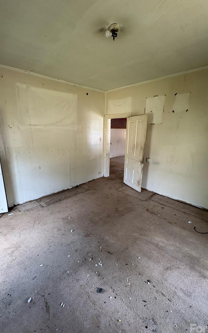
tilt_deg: -16.2
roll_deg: -0.1
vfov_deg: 97.8
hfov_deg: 71.1
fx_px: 145
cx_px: 97
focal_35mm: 16
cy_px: 170
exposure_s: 1/99
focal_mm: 2.22
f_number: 2.2
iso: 200
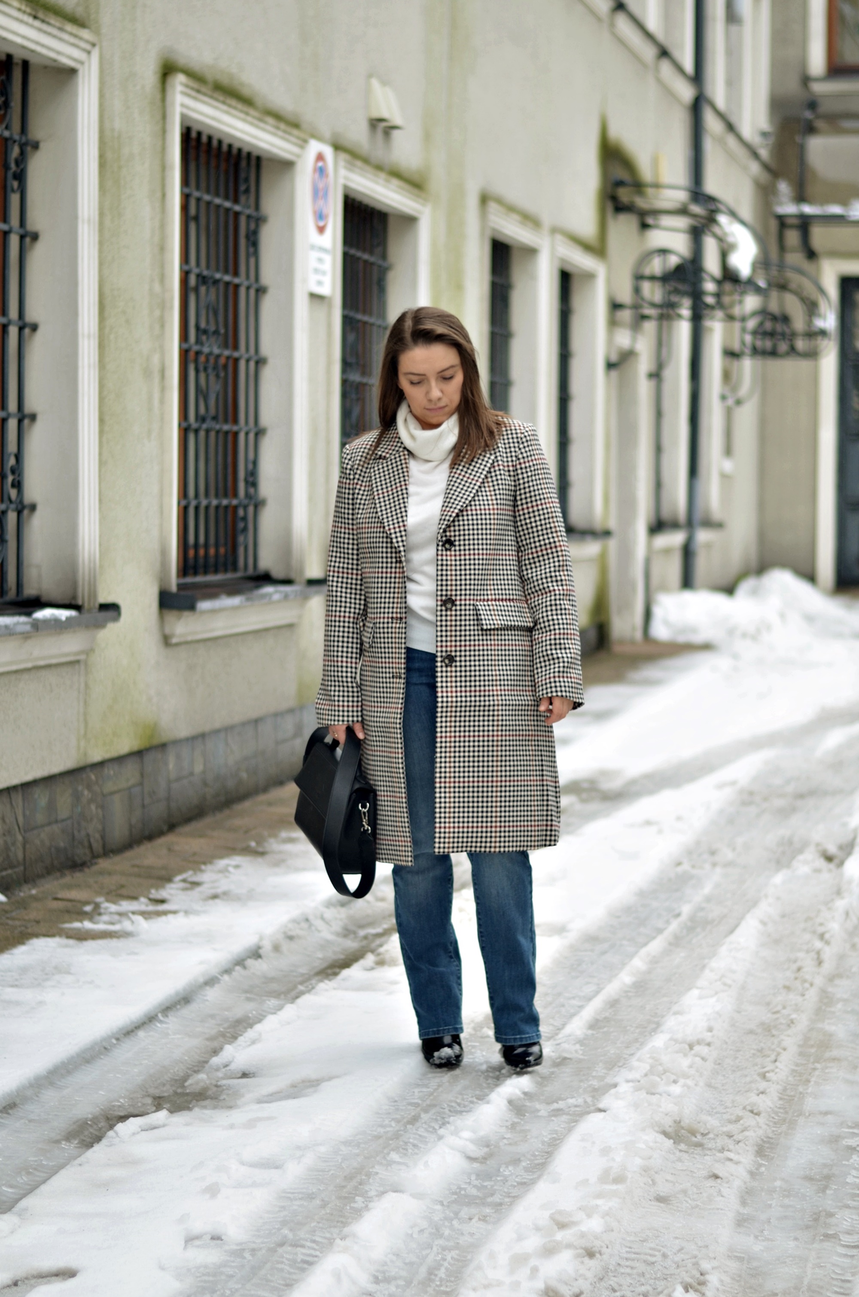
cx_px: 430
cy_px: 648
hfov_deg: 18.1
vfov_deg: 27.0
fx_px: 2697
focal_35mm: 75
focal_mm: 50
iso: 100
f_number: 1.8
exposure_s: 1/250
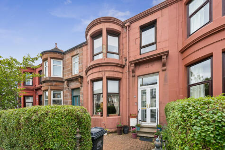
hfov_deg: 112.6
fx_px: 75
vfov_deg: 90.0
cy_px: 75
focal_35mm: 12
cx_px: 112
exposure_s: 1/160
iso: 200
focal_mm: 12
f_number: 6.3
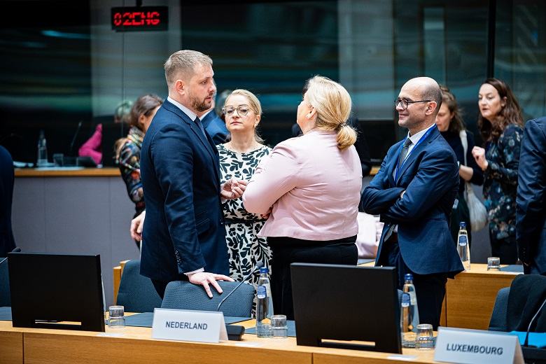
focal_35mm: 117
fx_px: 1774
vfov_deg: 11.7
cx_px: 273
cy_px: 182
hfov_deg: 17.5
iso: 1000
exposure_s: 1/125
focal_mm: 117
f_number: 2.8
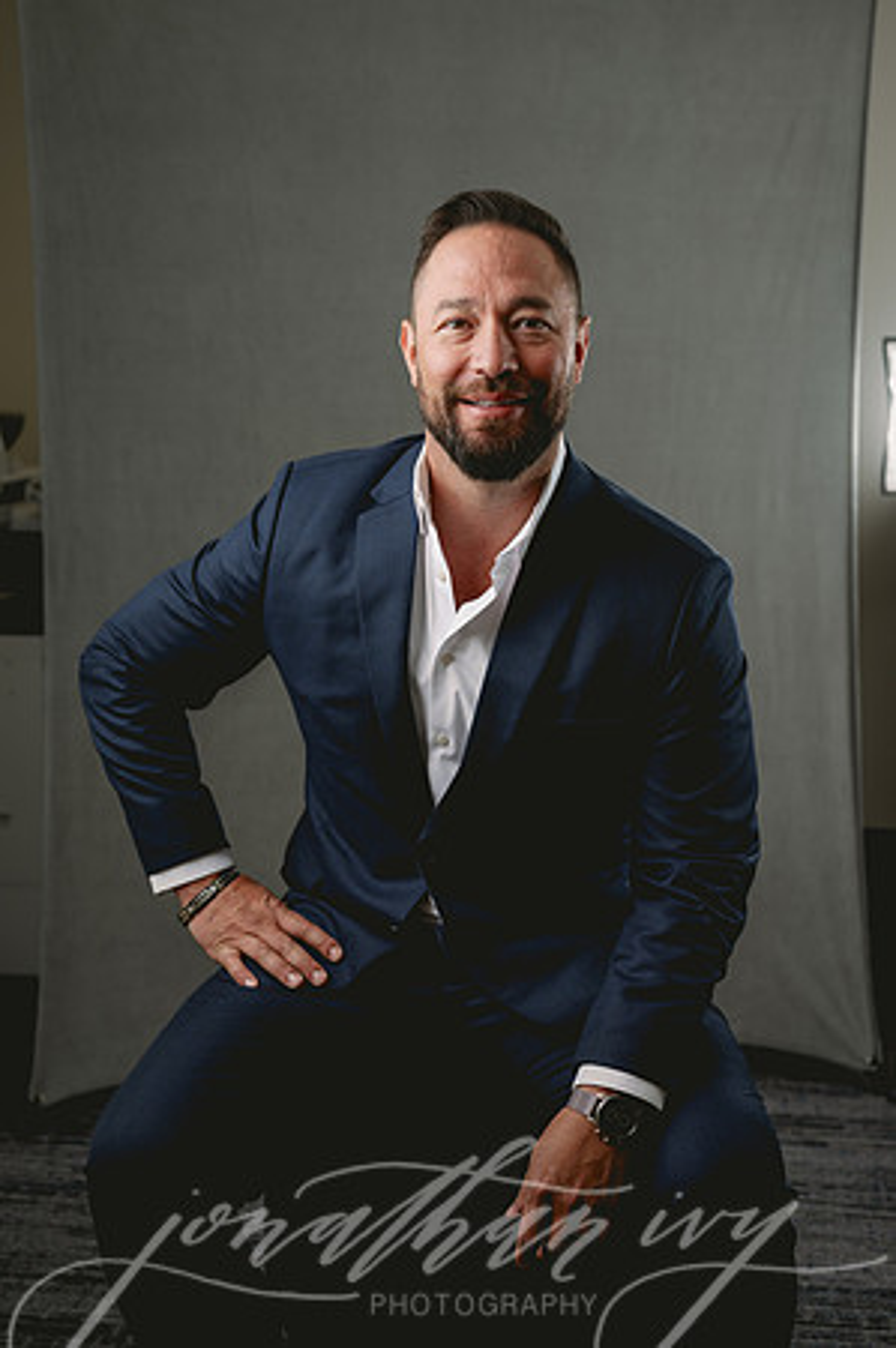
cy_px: 674
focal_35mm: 50
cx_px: 448
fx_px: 1871
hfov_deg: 26.9
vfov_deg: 39.6
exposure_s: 1/200
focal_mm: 50
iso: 50
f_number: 3.5
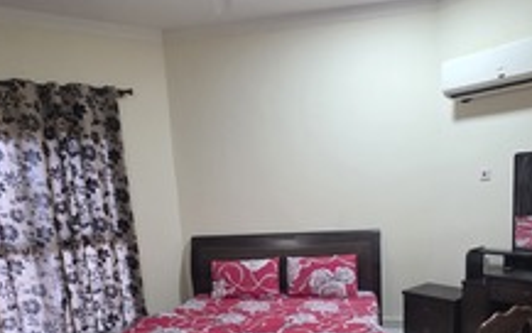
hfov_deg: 64.5
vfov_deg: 40.7
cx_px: 291
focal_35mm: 29
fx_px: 421
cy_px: 283
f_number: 1.9
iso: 200
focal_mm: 2.2
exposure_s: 1/50
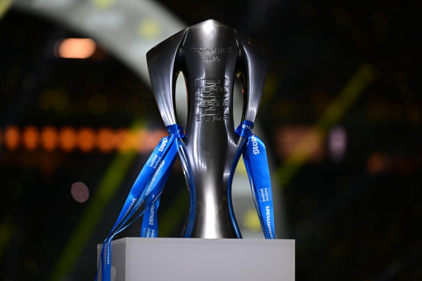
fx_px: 2344
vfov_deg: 6.9
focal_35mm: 200
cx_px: 211
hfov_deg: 10.3
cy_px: 140
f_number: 3.2
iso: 1600
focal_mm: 200
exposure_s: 1/500
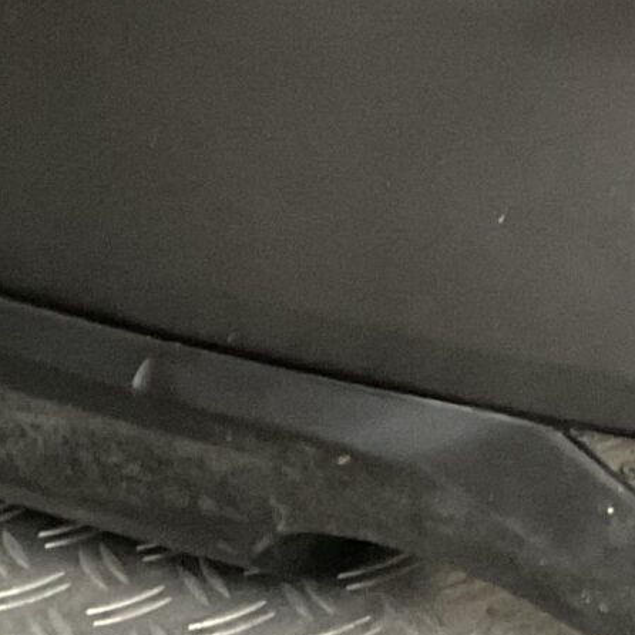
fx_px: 3051
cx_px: 545
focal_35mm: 147
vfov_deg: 11.5
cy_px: -221
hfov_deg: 11.8
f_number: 1.8
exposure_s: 1/40
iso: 200
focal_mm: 3
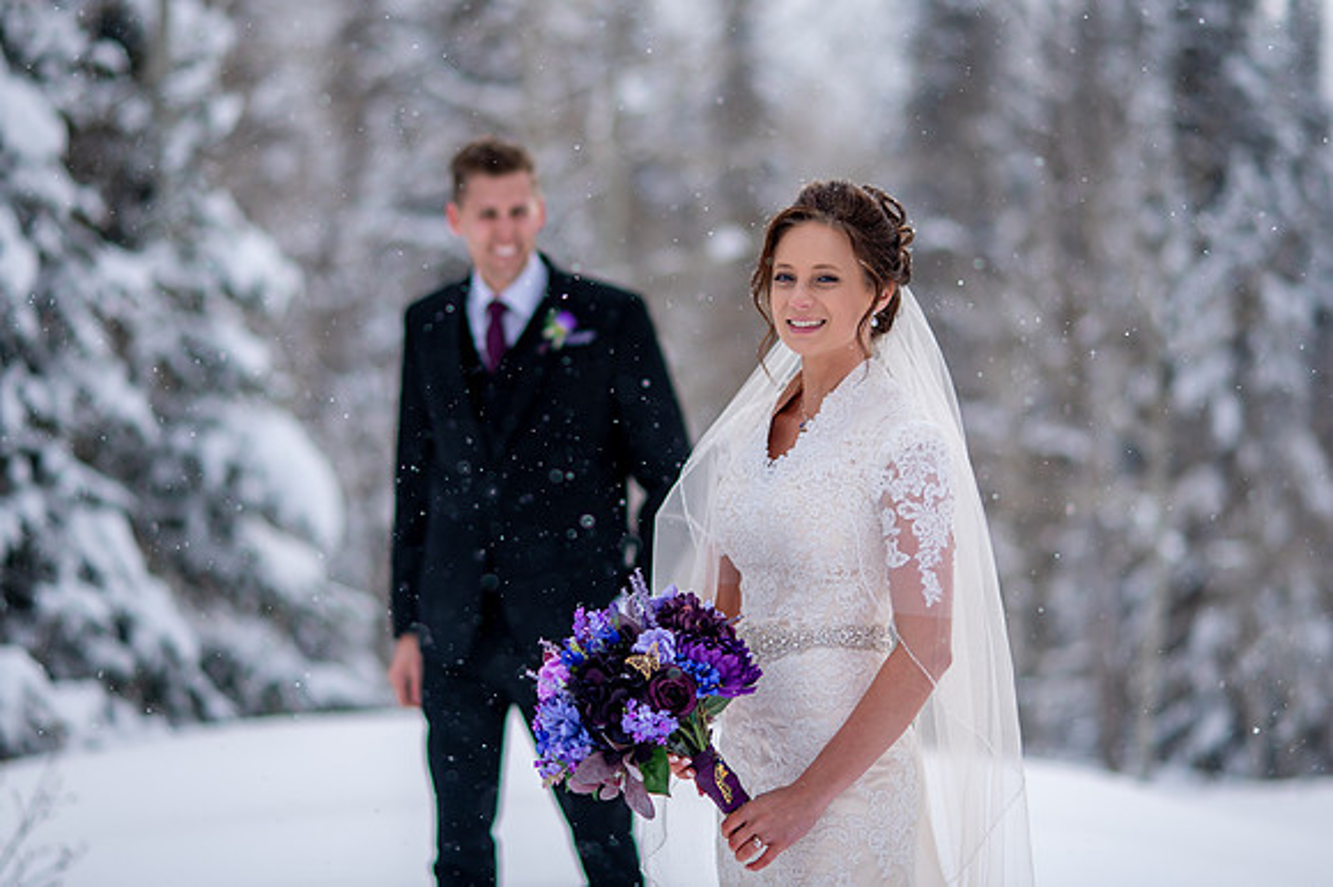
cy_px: 394
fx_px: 4322
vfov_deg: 11.7
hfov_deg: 17.5
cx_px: 666
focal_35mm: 117
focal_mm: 105
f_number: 2
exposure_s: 1/2500
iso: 125
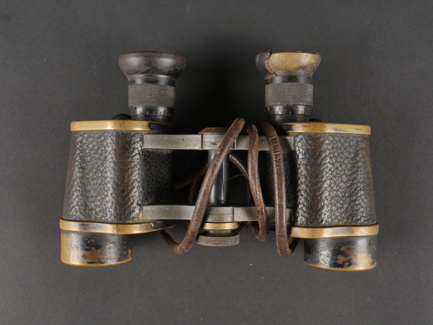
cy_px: 162
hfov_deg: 46.8
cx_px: 216
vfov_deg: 36.0
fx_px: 500
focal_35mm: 40
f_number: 14
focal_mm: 20
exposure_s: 1/160
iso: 200
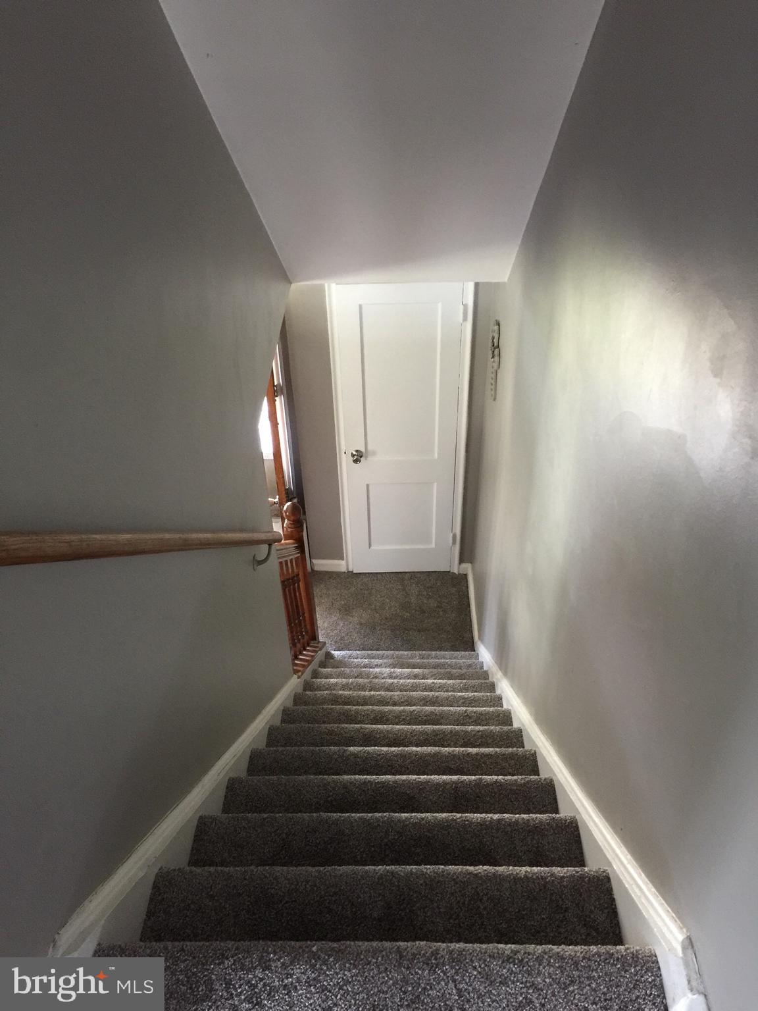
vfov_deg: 61.7
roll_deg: +2.9
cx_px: 379
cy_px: 506
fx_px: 847
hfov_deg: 48.2
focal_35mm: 29
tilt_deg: -39.7
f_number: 2.2
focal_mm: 4.15
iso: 100
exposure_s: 1/8
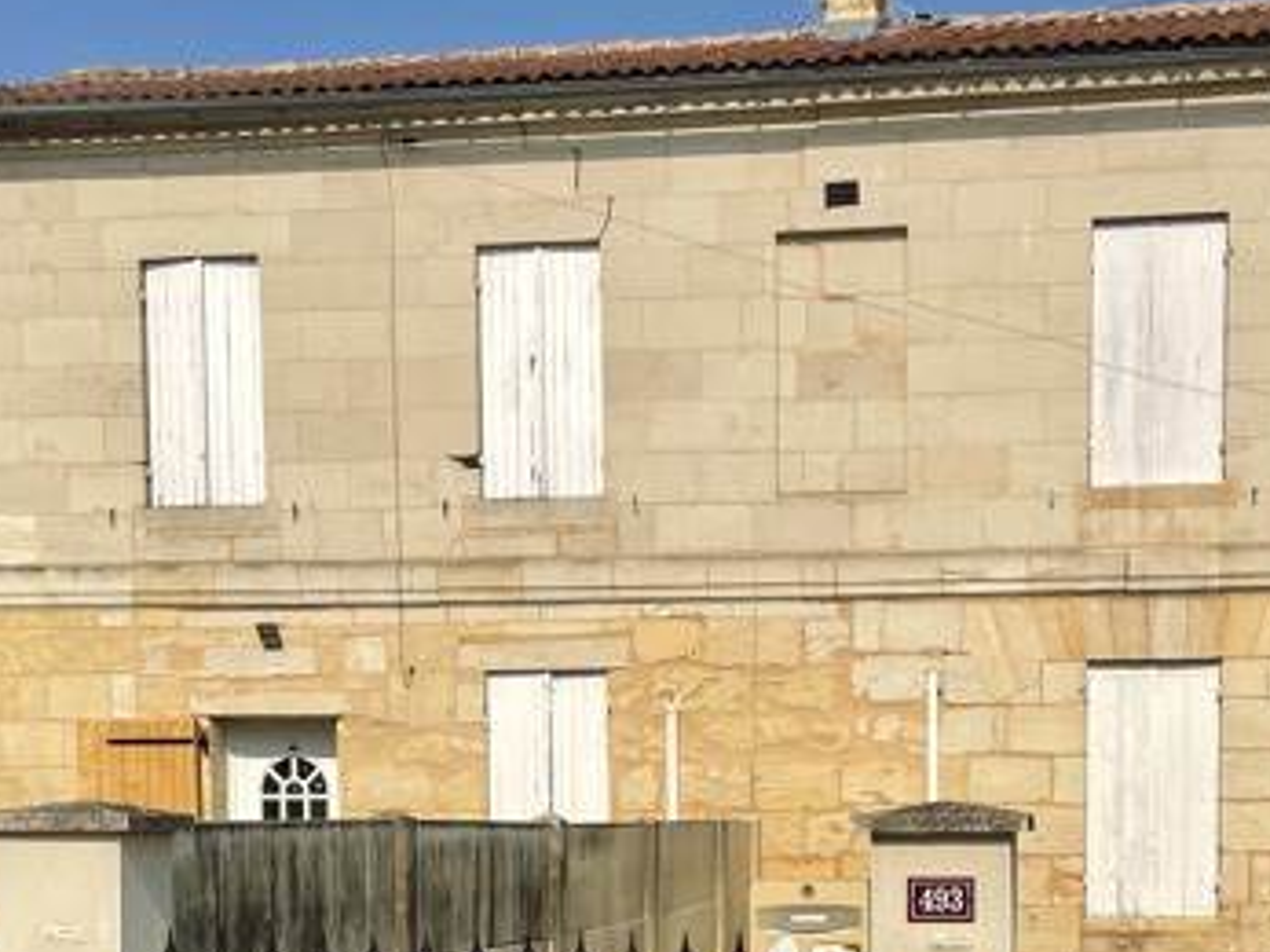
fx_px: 2201
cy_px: 992
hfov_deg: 32.1
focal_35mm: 60
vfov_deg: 23.2
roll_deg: +0.8
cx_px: 791
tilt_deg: -5.1
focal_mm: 4.2
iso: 32
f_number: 1.6
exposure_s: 1/7299
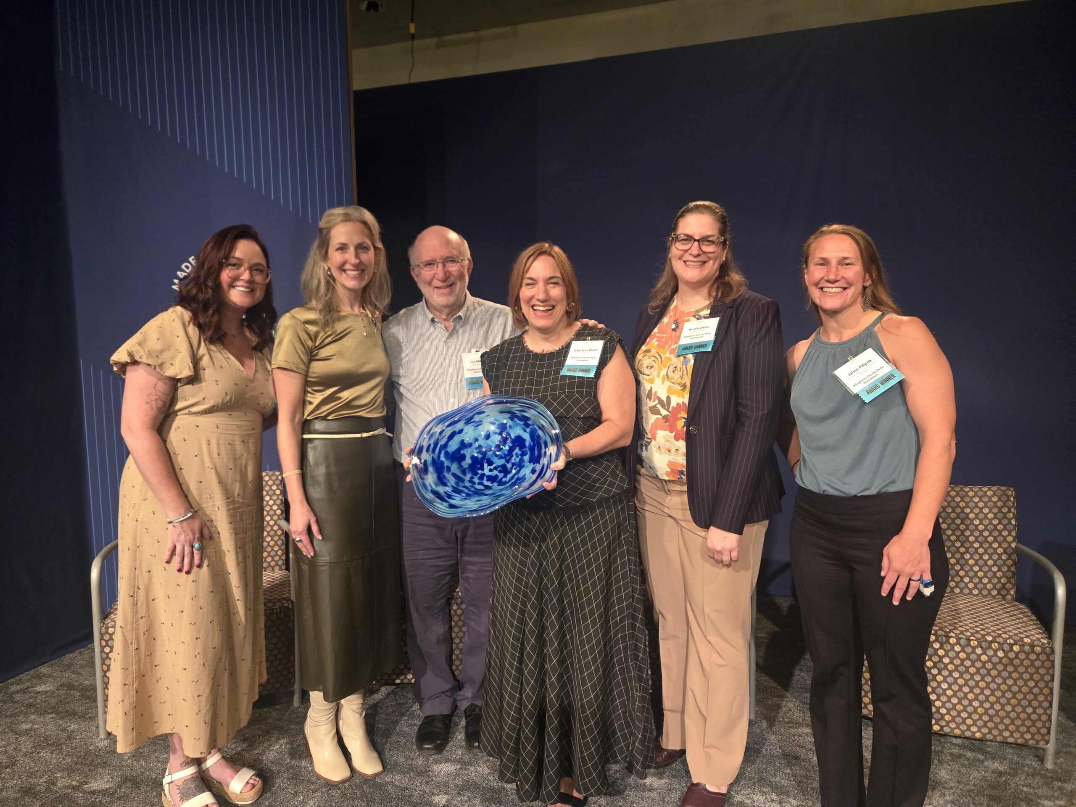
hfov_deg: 73.9
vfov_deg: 58.9
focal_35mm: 23
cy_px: 404
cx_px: 538
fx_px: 715
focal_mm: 5.4
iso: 800
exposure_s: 1/120
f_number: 1.8
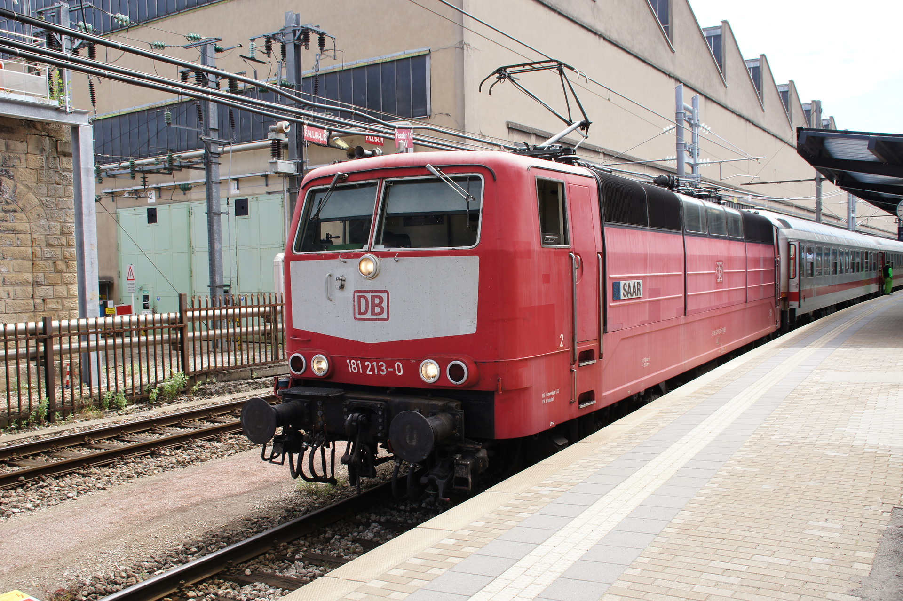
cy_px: 300
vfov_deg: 39.9
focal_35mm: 33
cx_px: 452
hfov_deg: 57.2
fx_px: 827
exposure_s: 1/60
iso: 100
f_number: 9
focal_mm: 22
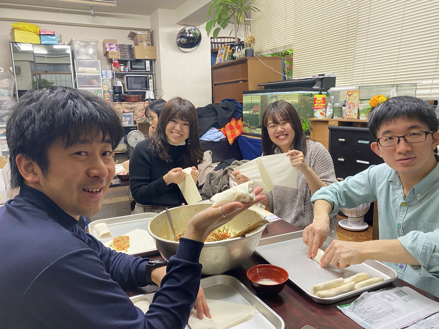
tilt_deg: -10.9
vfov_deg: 53.1
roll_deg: +1.7
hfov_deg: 67.3
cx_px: 220
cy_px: 164
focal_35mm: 26
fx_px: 330
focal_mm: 4.25
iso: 200
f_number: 1.8
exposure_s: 1/50
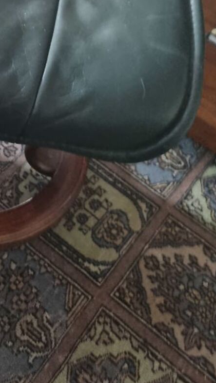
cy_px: 102
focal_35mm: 48
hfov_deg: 23.7
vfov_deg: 41.8
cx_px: -6
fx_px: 488
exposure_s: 1/25
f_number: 1.8
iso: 1000
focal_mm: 5.4
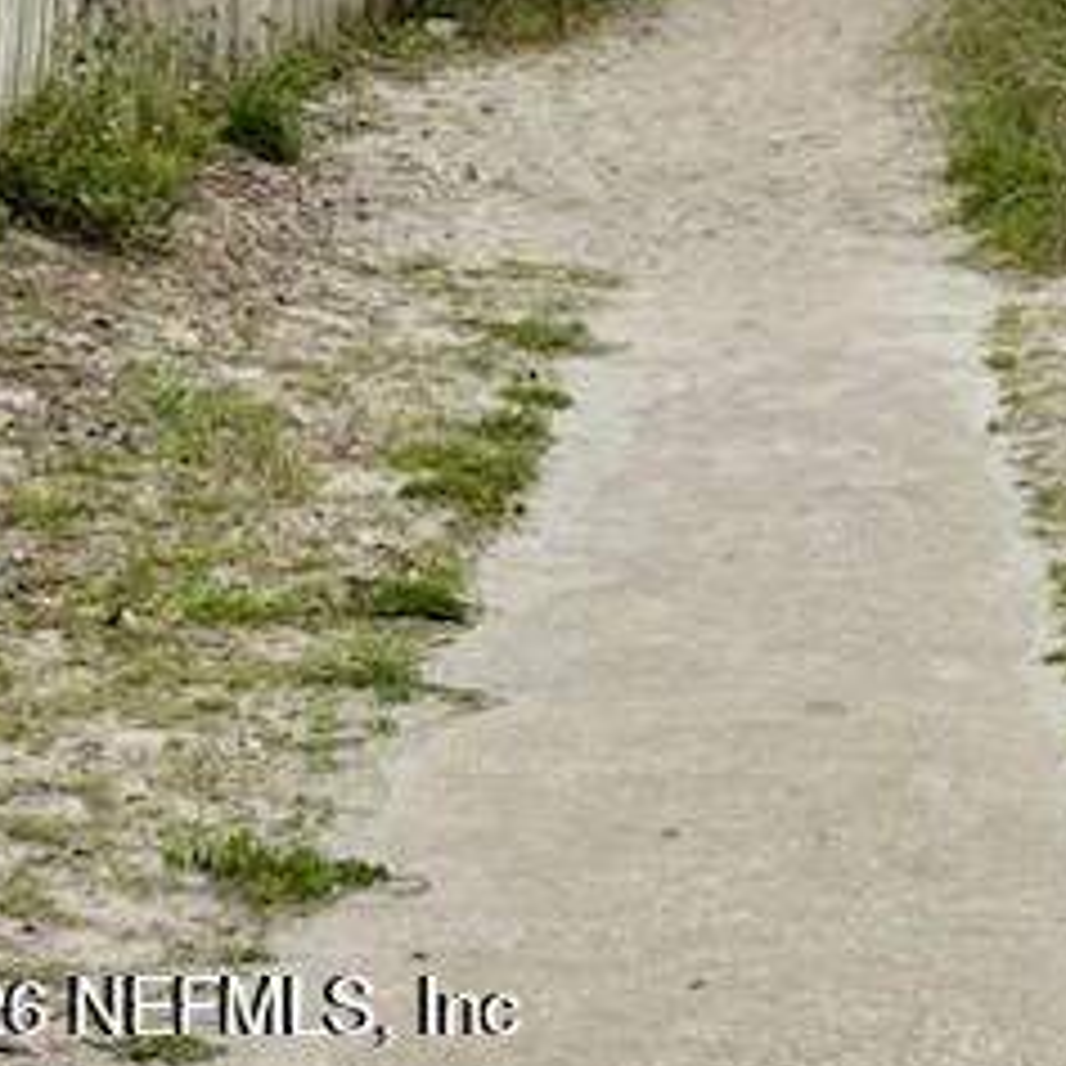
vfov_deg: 13.6
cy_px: -306
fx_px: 4320
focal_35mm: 124
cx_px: 877
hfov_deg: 14.0
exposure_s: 1/4630
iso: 32
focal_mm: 5.96
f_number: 1.6
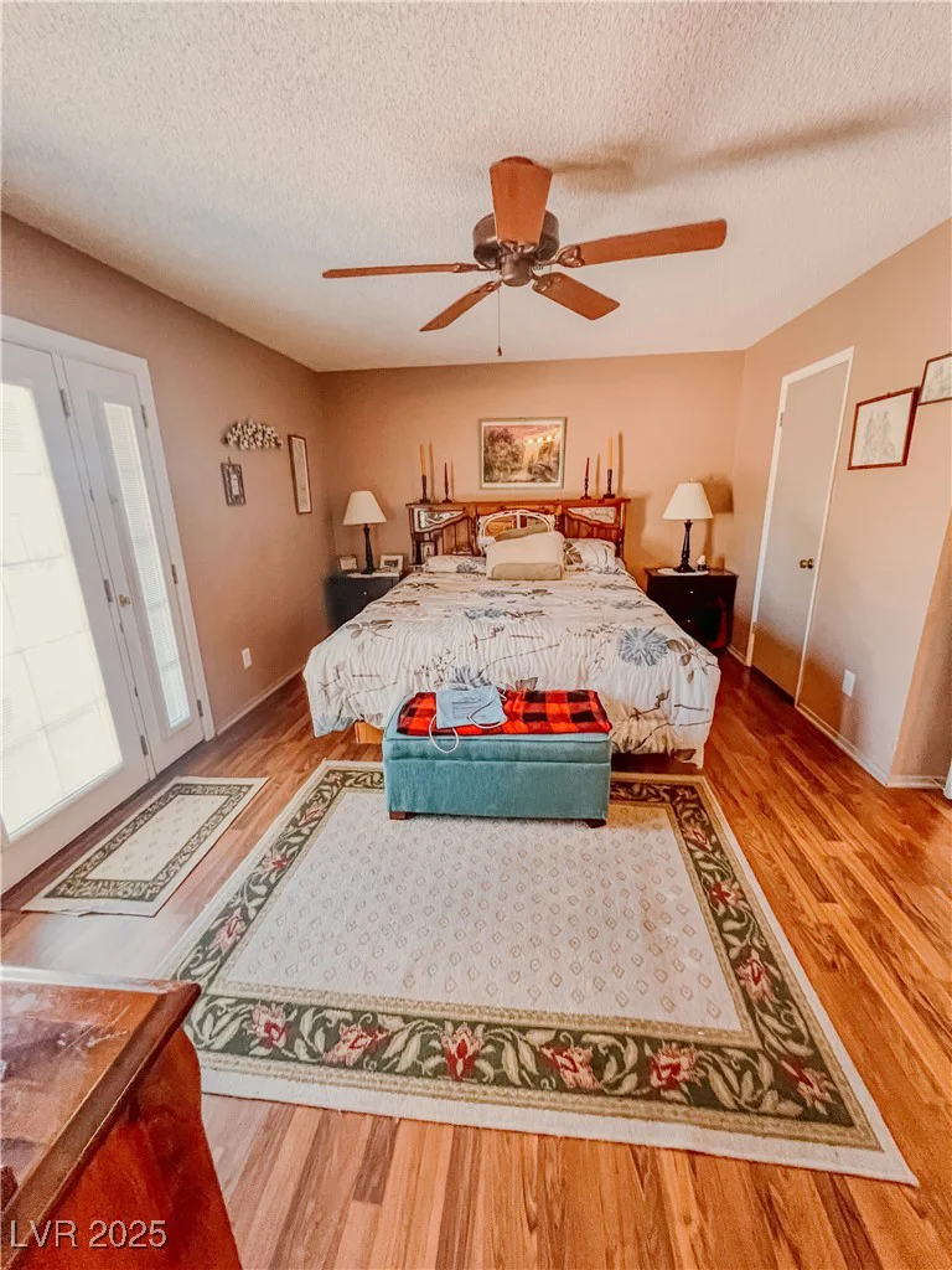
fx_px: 477
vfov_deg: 106.2
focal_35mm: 13
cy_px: 635
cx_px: 476
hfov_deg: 89.9
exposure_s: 1/60
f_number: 1.8
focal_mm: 1.57
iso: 500
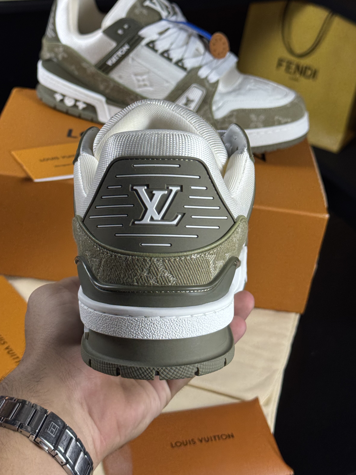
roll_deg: -5.5
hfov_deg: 24.0
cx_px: 134
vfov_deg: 31.6
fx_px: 836
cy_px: 201
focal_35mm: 61
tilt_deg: -31.4
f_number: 1.78
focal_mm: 6.76
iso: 80
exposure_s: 1/120
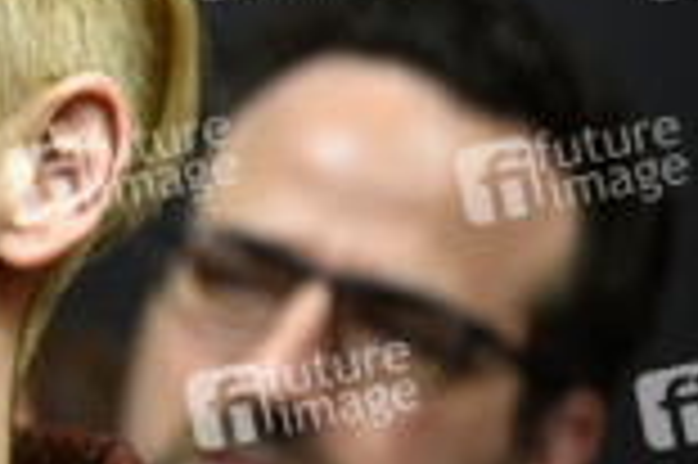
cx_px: -268
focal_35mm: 611
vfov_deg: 2.2
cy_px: 284
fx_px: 11834
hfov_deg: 3.4
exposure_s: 1/125
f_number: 5.6
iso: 1600
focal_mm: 210
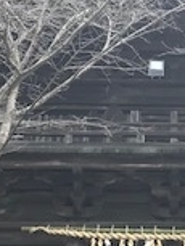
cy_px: 72
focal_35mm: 117
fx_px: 833
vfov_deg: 16.8
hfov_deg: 12.5
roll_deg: +0.9
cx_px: 188
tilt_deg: +28.7
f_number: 1.8
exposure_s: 1/216
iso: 20
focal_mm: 3.99
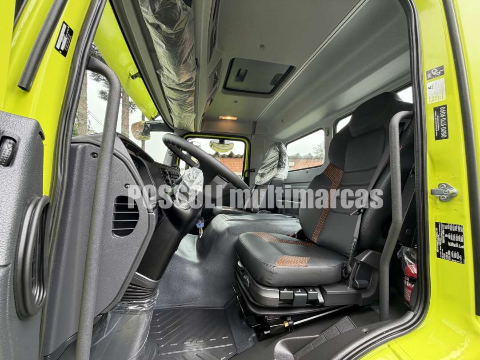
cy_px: 180
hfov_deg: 102.1
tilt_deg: +3.6
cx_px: 240
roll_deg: +0.9
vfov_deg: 85.7
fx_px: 194
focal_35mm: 14
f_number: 2.2
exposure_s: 1/121
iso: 80
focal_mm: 2.22
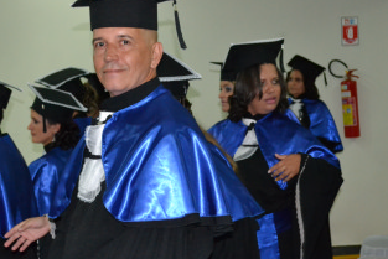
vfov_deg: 16.3
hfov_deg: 24.2
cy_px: 139
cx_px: 140
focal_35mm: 84
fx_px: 904
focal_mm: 35
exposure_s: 1/60
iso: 3200
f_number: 5
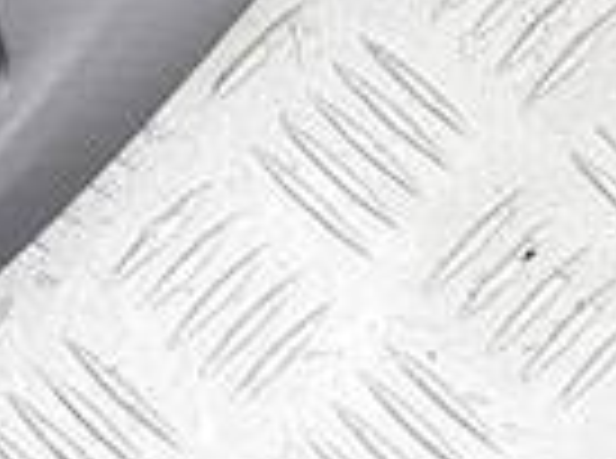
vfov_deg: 7.5
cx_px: -598
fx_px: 3461
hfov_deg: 9.5
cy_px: -225
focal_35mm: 195
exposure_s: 1/50
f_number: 1.7
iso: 50
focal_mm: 4.2
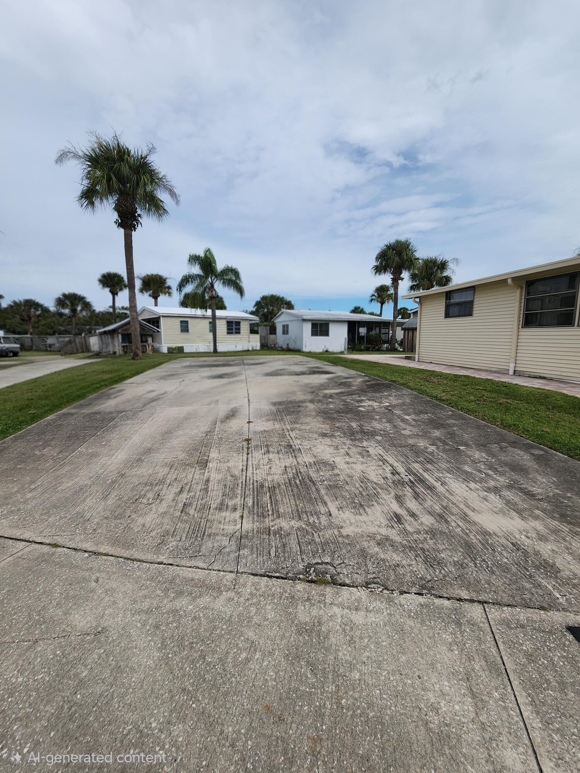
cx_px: 290
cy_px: 386
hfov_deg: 89.9
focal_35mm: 13
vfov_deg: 106.2
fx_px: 290
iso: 50
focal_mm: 2.2
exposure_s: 1/5000
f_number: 2.2
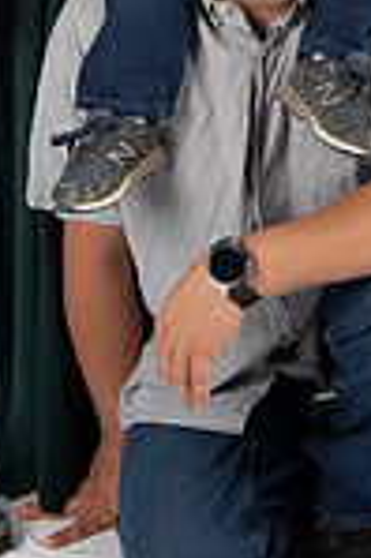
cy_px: -150
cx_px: 260
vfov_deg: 16.1
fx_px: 1875
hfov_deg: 11.3
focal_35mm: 121
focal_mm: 40
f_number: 5.6
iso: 100
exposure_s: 1/200
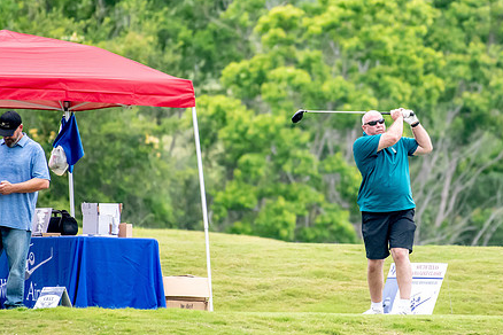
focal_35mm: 993
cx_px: 326
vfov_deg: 1.4
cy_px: 168
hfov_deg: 2.1
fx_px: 13873
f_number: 5.6
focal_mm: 500
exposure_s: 1/2000
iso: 3200
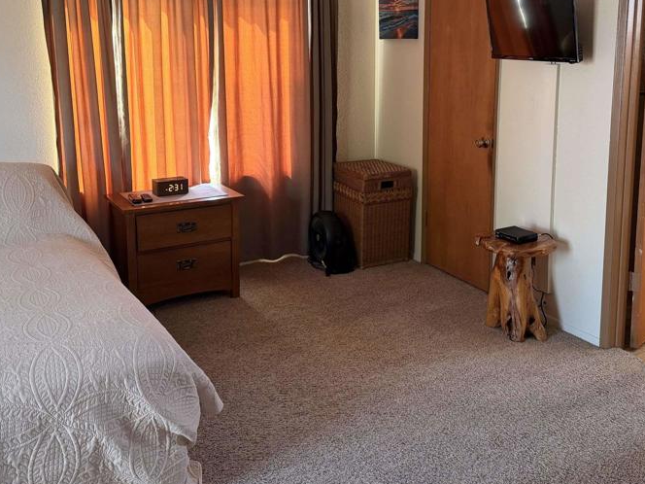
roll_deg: -0.2
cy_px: 156
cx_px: 393
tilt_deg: -10.7
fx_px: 689
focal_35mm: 37
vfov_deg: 38.2
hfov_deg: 49.8
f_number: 1.78
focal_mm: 6.76
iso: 200
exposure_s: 1/95
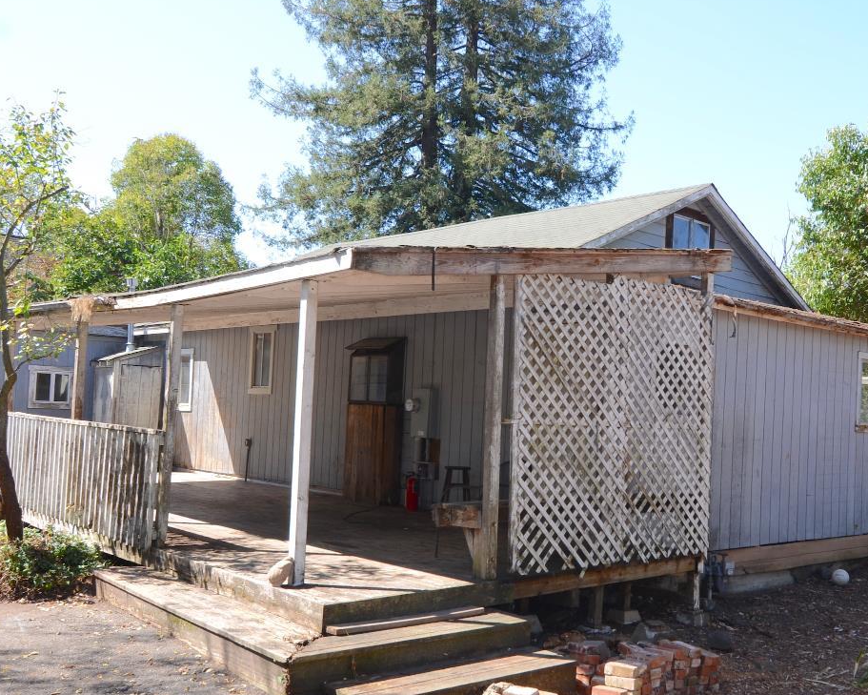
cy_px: 383
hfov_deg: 48.0
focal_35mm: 37
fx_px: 951
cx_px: 598
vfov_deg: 40.1
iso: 100
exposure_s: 1/80
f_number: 9
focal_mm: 16
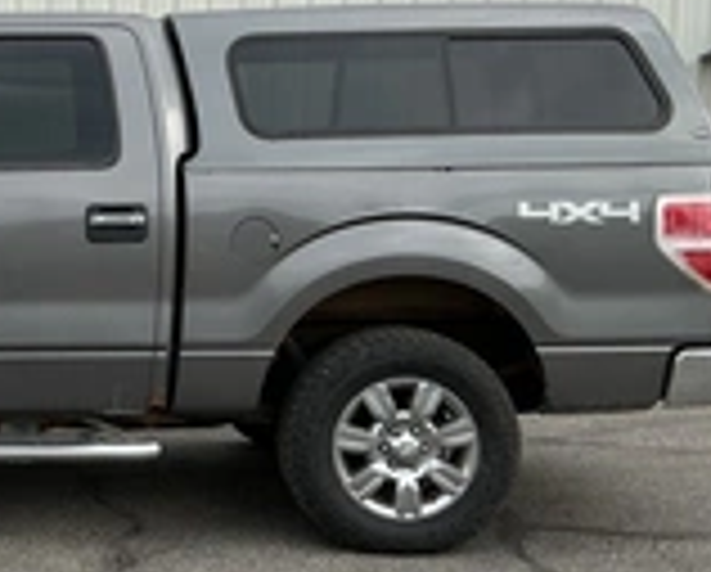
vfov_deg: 22.2
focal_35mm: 69
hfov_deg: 25.8
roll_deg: -2.3
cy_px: 243
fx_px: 1455
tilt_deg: +0.3
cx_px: -32
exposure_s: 1/883
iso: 25
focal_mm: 3
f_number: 1.8
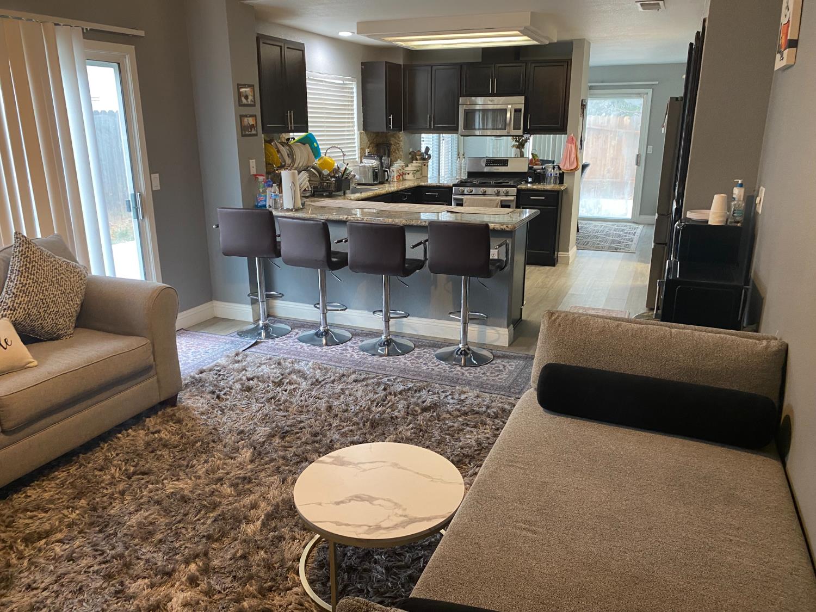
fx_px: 613
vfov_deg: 53.1
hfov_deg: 67.3
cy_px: 306
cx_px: 408
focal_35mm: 26
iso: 200
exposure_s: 1/60
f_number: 1.8
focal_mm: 4.25
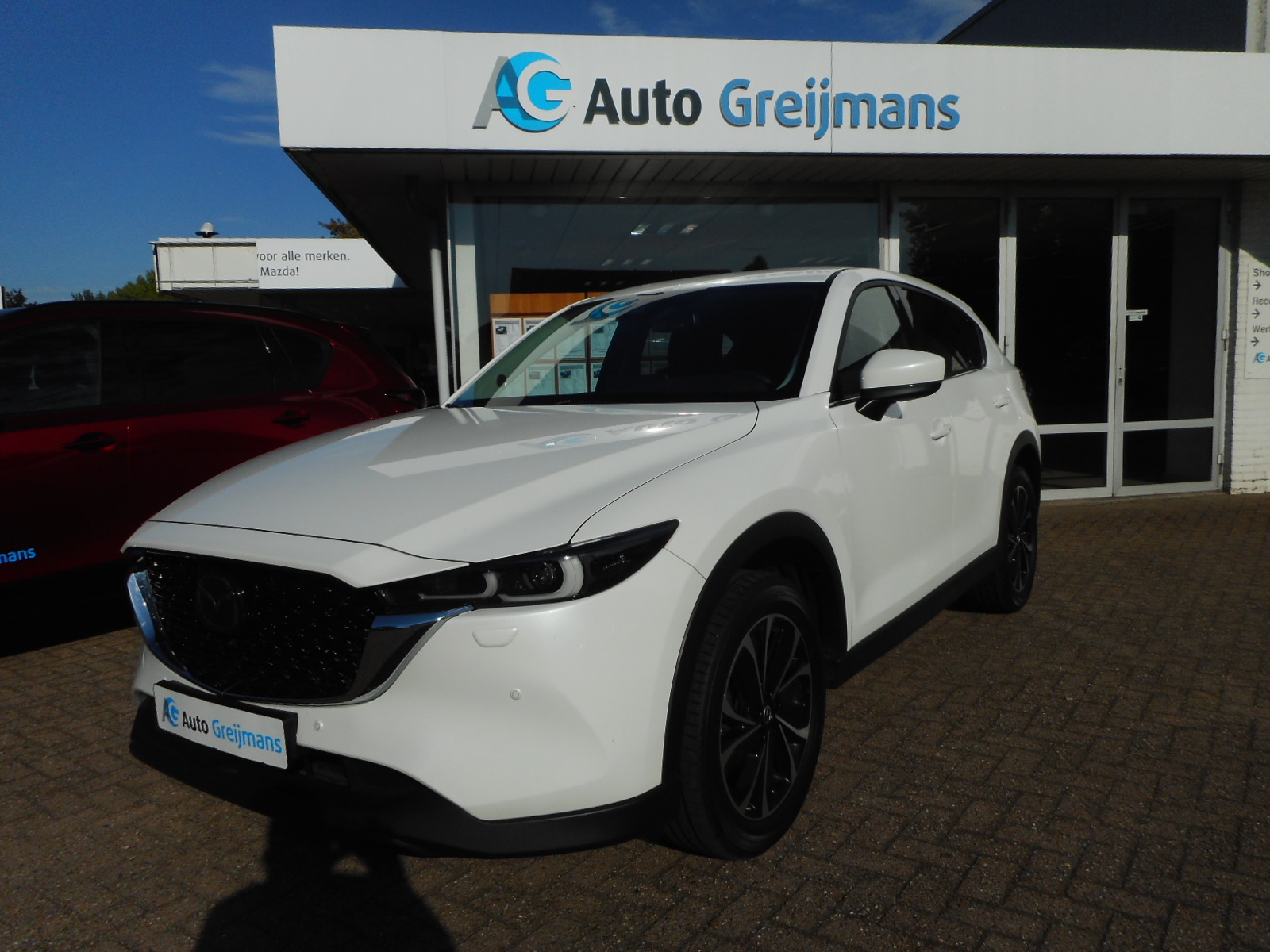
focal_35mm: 25
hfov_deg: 69.4
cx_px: 635
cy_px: 476
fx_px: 917
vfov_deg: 54.9
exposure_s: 1/500
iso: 80
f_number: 10.5
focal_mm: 4.5
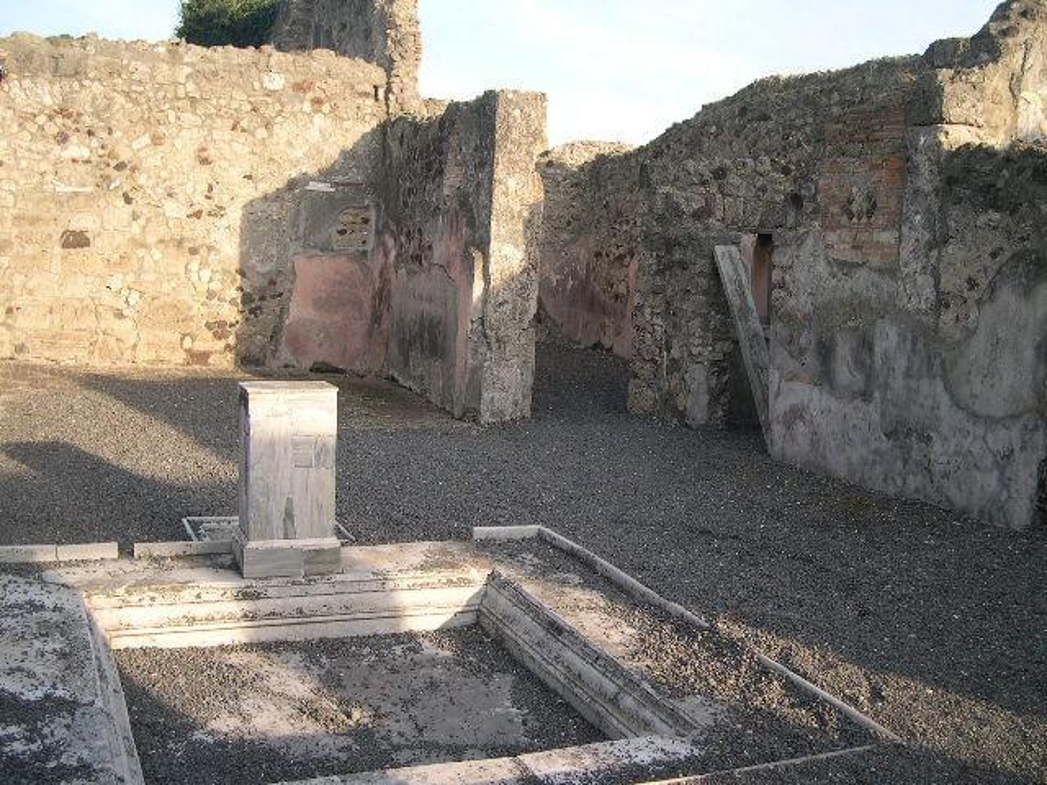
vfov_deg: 37.7
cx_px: 524
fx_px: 1149
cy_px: 392
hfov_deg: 49.0
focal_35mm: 38
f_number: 2.8
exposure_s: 1/354
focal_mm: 8
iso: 100
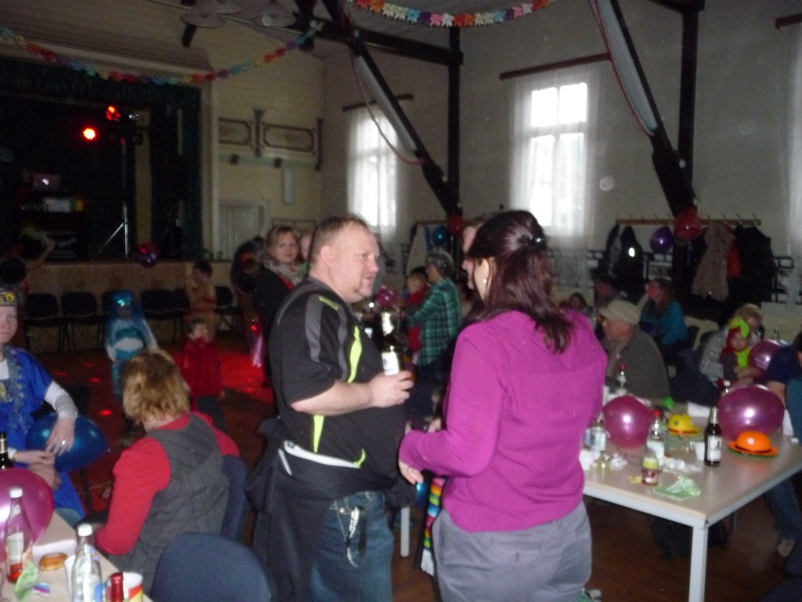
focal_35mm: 30
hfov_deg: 60.0
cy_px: 301
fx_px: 695
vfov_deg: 46.8
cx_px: 401
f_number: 3.4
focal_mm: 5
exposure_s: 1/30
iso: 500
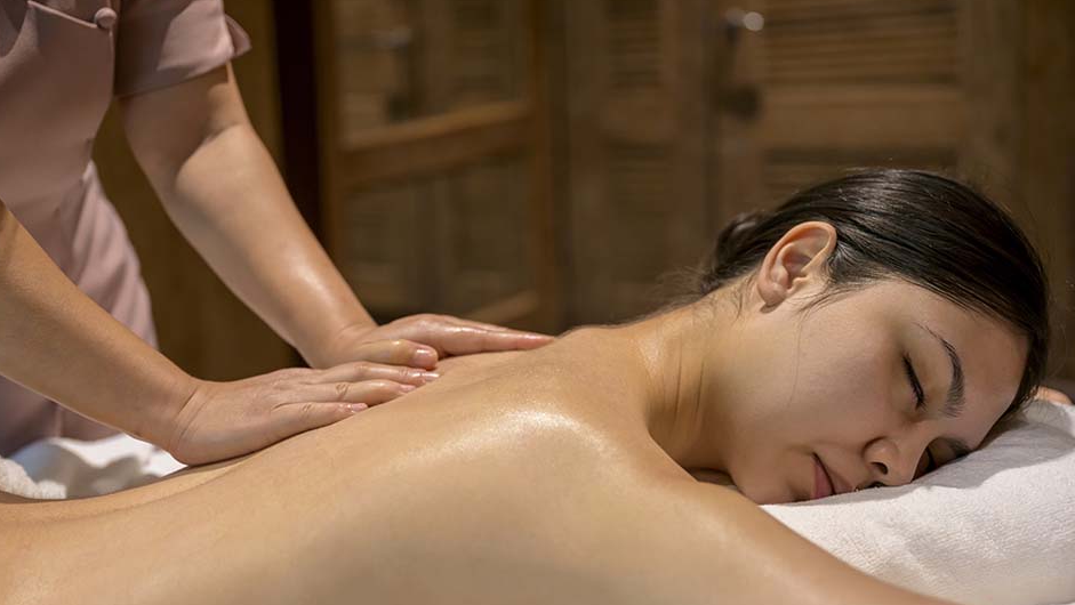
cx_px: 536
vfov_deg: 25.5
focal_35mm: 47
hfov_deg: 43.7
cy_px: 321
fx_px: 1340
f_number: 2.8
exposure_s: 1/200
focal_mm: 44
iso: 1400
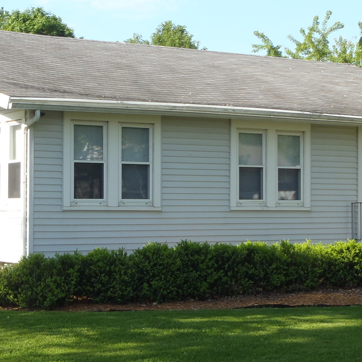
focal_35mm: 79
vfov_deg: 21.9
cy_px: 177
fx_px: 935
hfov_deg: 21.9
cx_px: 184
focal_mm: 7.73
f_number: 4.8
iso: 80
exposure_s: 1/160
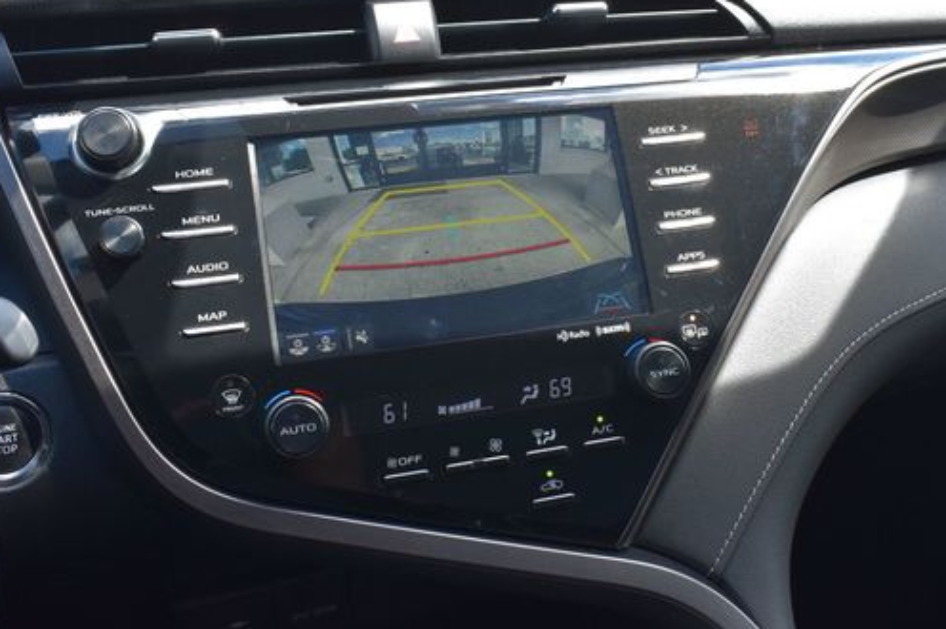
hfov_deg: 47.8
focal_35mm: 41
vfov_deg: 32.7
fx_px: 1067
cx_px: 496
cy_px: 233
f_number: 9
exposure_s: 1/100
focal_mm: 21
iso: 400
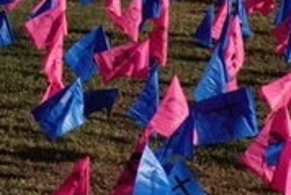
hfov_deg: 11.6
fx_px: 1311
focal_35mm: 162
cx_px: -265
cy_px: -180
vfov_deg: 8.1
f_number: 8
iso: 1600
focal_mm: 9
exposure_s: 1/8000
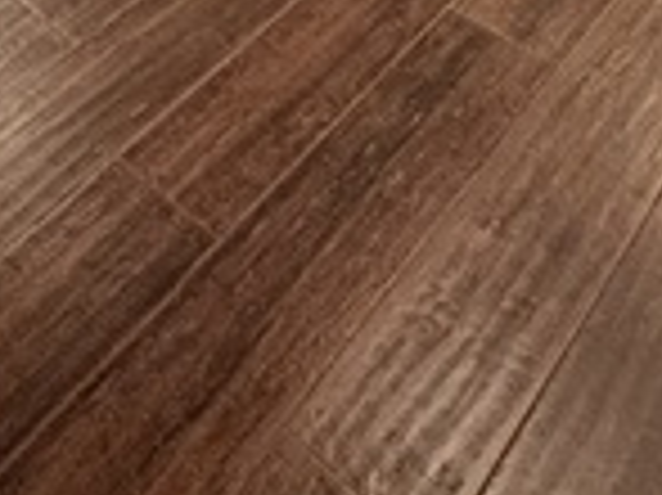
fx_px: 1166
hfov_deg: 28.7
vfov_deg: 17.4
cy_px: -490
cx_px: -68
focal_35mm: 61
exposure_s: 1/60
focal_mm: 2.22
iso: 160
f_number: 2.2
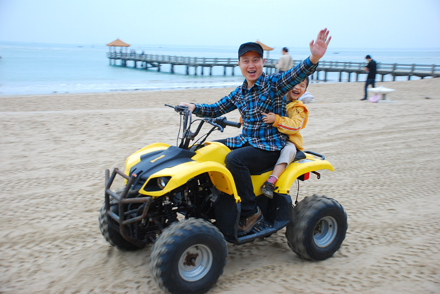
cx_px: 220
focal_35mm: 42
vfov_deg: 32.0
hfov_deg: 46.4
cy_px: 147
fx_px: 514
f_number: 6.7
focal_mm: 28
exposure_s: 1/180
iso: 320
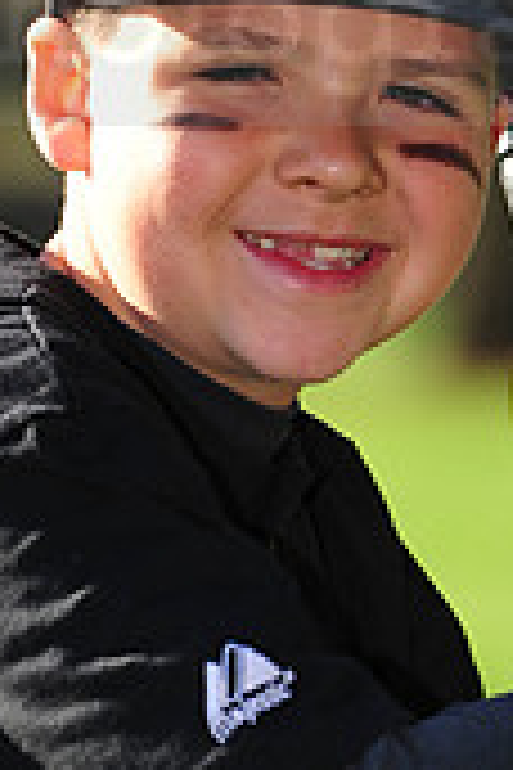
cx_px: 234
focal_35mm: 459
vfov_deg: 4.5
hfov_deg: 3.0
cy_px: -18
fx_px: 9810
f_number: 4.5
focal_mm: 135
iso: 200
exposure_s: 1/640
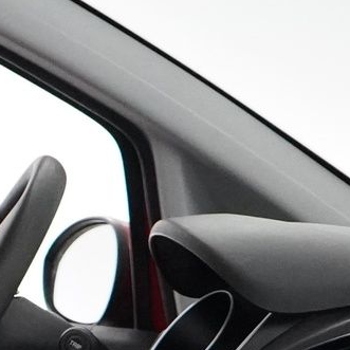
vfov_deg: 9.3
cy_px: 592
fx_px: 2059
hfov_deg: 9.4
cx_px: -196
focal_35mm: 180
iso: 10000
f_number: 3.5
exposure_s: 1/160
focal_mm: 28
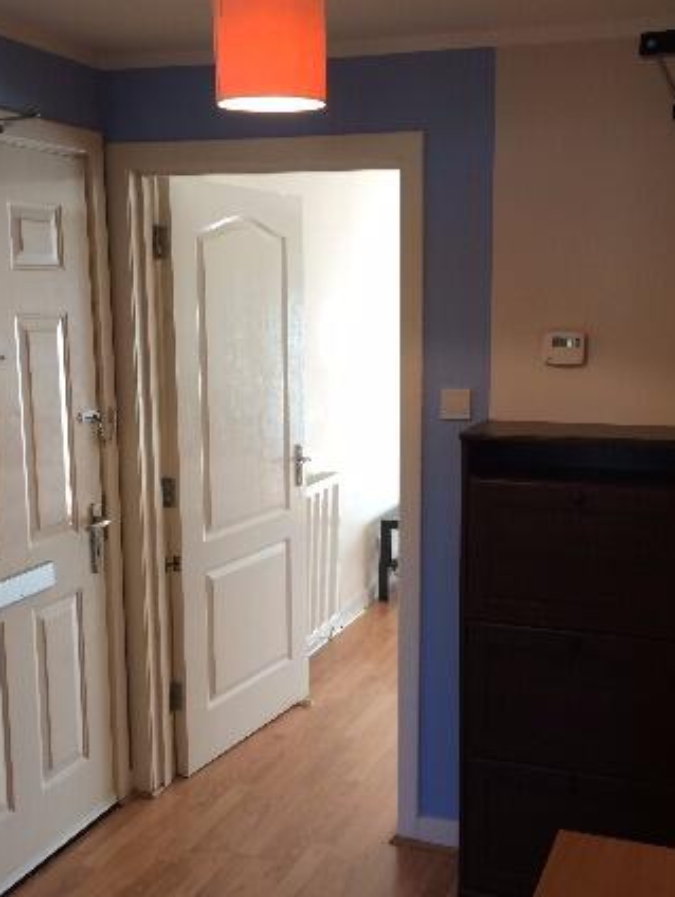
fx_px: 1064
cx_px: 365
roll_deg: -0.2
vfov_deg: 45.7
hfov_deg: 35.2
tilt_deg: -12.9
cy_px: 482
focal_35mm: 41
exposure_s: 1/33
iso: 50
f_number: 2.2
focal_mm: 4.15
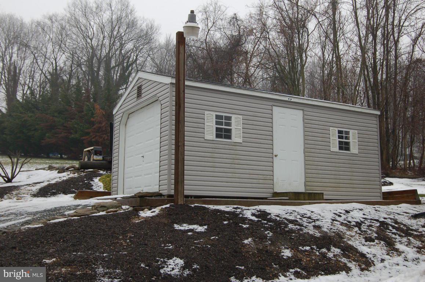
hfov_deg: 48.0
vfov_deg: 32.9
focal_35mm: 40
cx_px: 212
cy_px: 141
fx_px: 477
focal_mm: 27
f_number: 5.6
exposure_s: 1/125
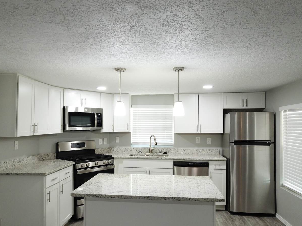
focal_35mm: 28
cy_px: 116
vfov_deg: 49.7
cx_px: 145
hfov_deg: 63.4
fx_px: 244
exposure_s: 1/25
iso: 233
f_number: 2.2
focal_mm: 4.73
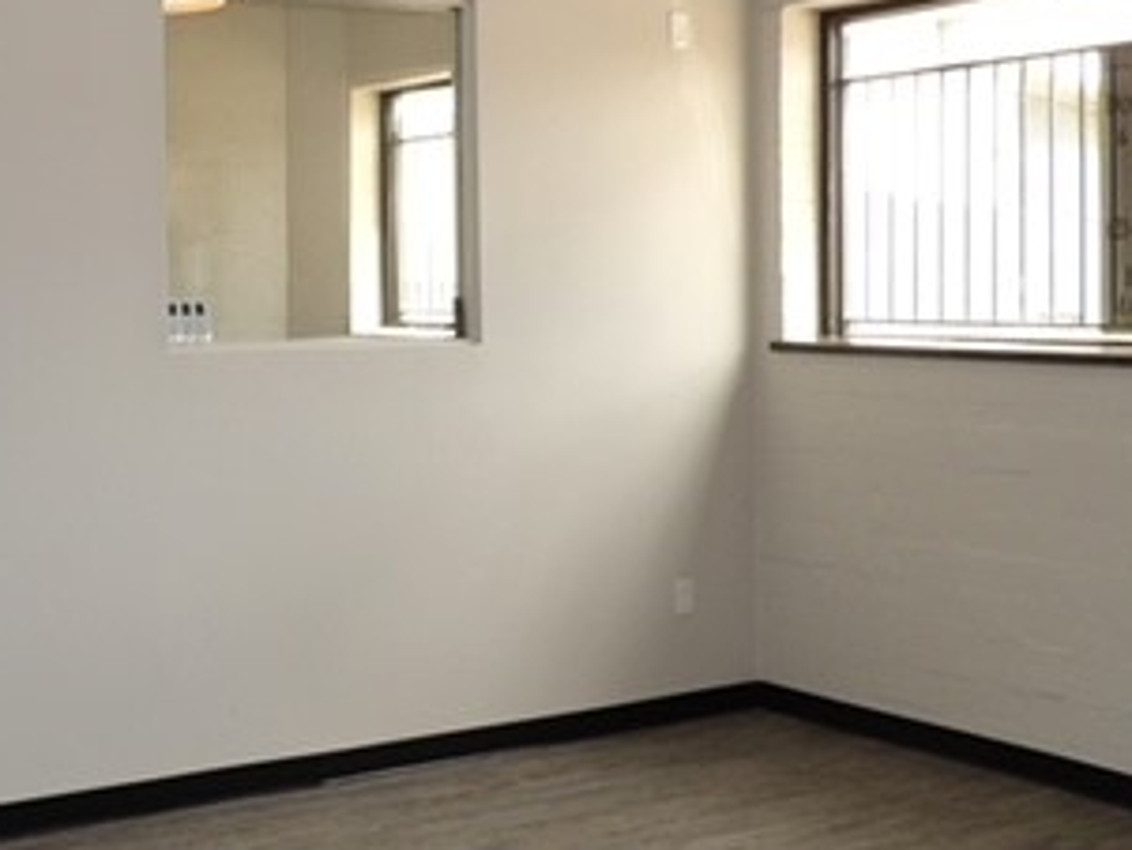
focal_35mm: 51
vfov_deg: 28.5
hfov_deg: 36.2
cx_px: 218
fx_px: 1668
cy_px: 312
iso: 100
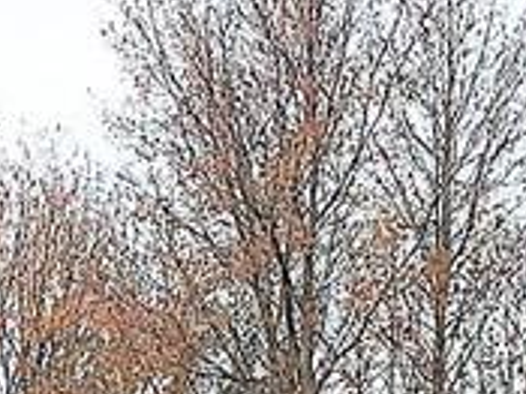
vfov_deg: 8.2
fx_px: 2581
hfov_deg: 11.5
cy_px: 857
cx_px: -9
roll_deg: -2.0
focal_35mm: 170
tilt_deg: +2.8
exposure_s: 1/1099
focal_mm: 4.15
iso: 32
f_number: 2.2
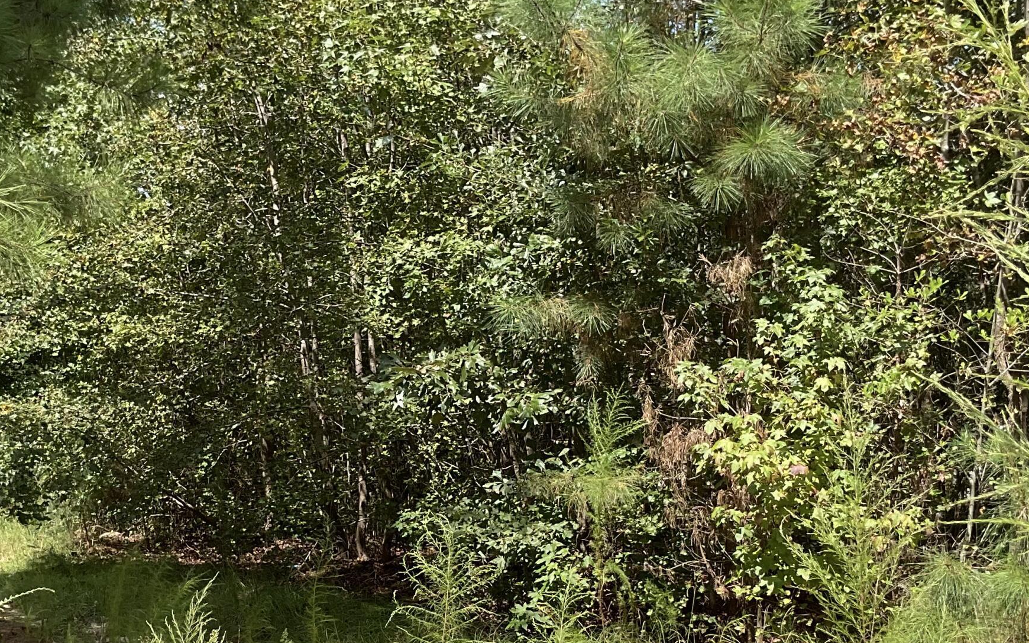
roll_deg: -1.3
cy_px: 559
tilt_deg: -7.8
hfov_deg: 38.2
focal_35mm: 53
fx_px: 1486
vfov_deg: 23.8
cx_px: 467
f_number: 1.8
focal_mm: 3
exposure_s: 1/944
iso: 16
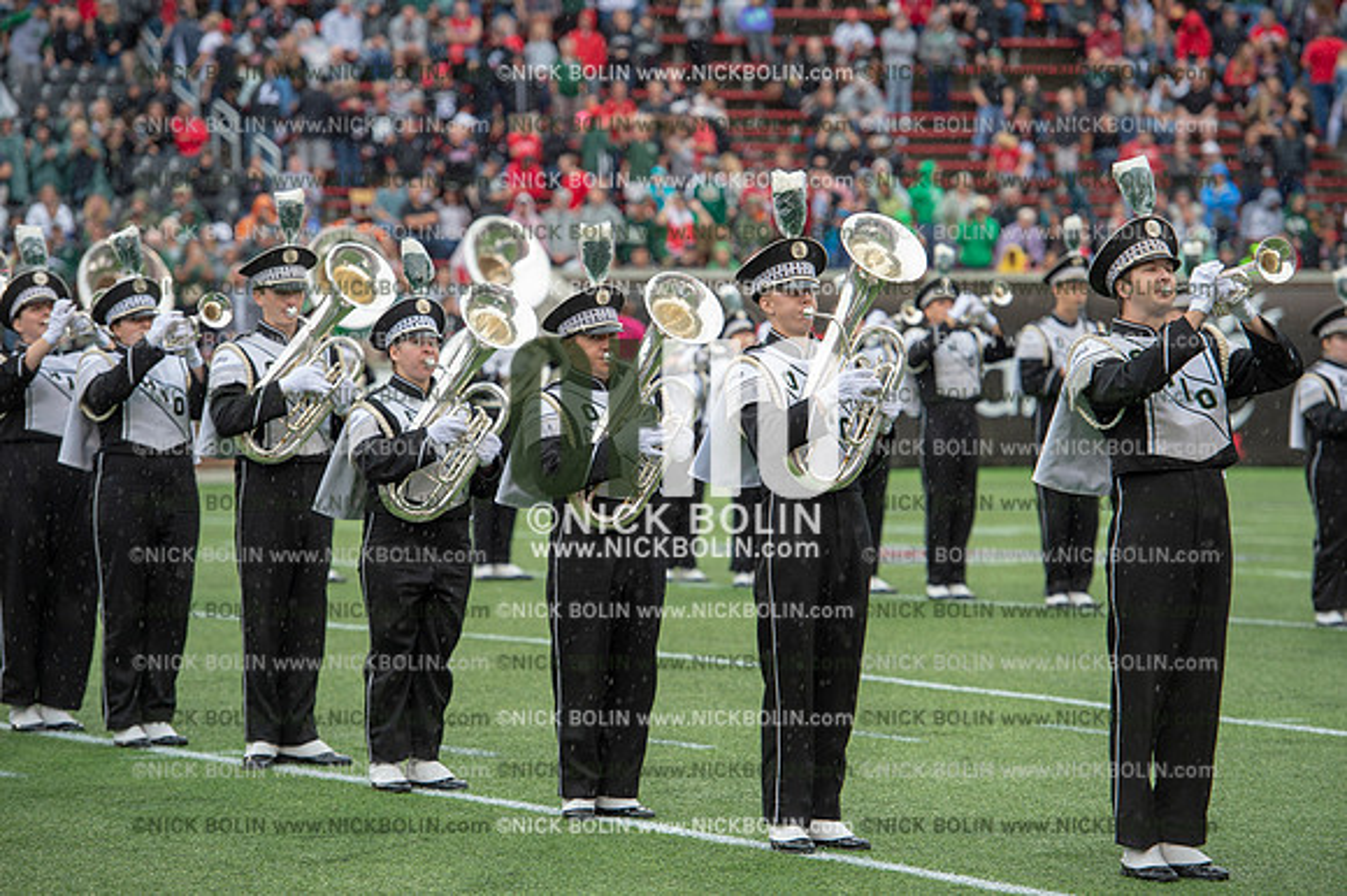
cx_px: 674
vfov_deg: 8.6
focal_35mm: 160
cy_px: 448
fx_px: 5983
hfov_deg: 12.8
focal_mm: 160
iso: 400
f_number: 4
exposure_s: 1/500
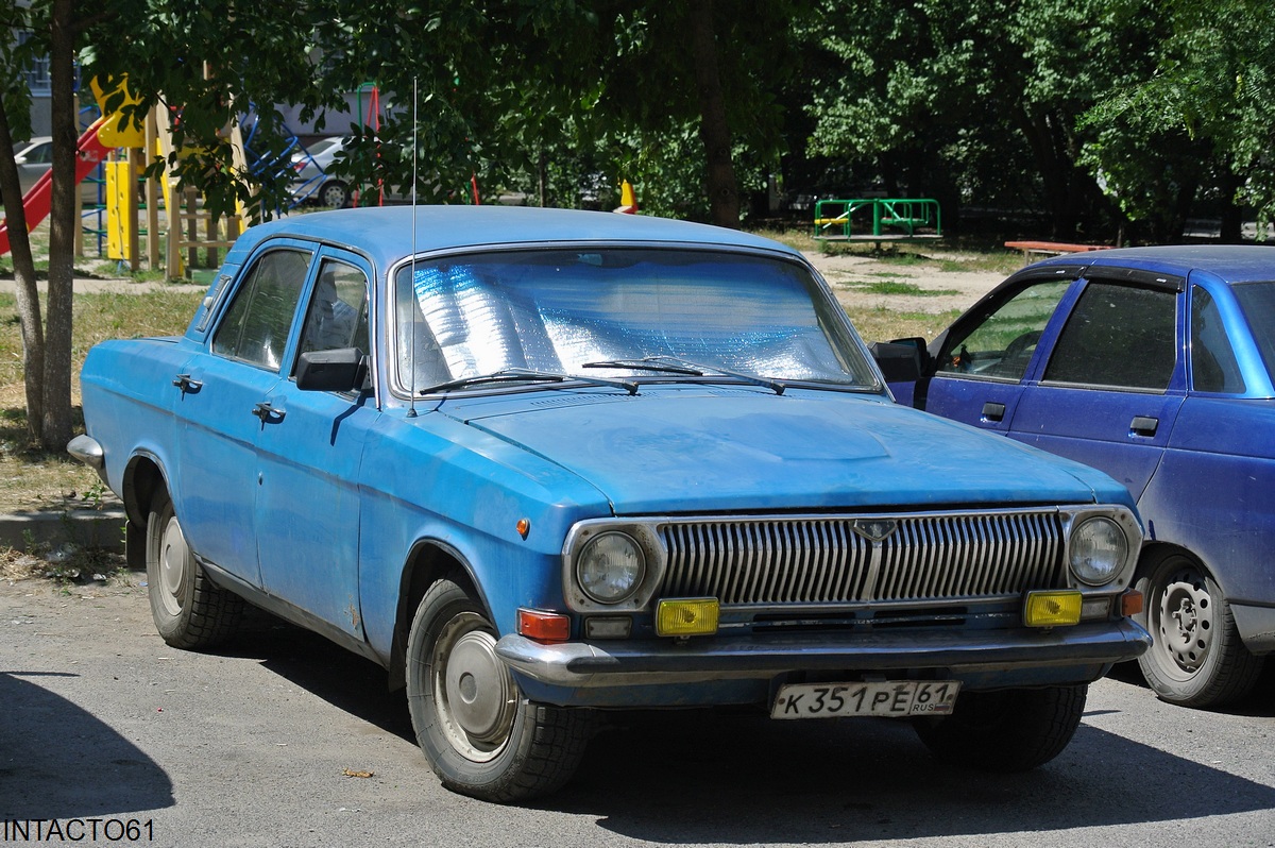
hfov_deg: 20.4
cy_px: 424
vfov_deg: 13.7
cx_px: 638
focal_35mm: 100
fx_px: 3539
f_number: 5
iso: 100
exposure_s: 1/800
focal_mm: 37.3
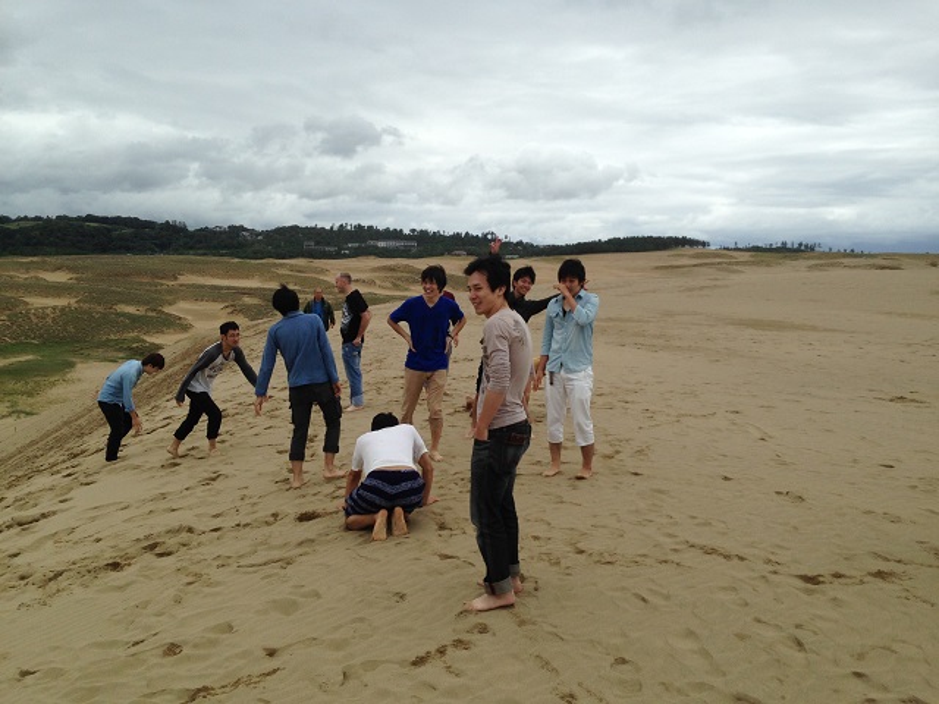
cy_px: 352
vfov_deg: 42.9
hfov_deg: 55.4
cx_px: 470
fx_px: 895
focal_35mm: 33
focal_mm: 4.12
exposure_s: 1/542
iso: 50
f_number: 2.4
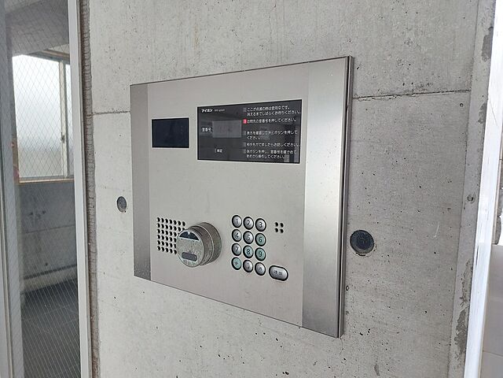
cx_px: 252
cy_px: 189
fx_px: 349
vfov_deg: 56.8
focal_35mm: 24
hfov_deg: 71.6
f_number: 1.8
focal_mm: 5.23
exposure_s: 1/60
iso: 320
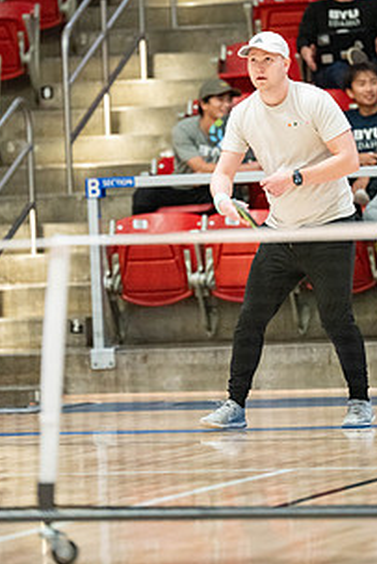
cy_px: 202
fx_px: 4644
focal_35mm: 296
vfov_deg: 7.0
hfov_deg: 4.6
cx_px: 204
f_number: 2.8
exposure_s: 1/500
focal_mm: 200
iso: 5000
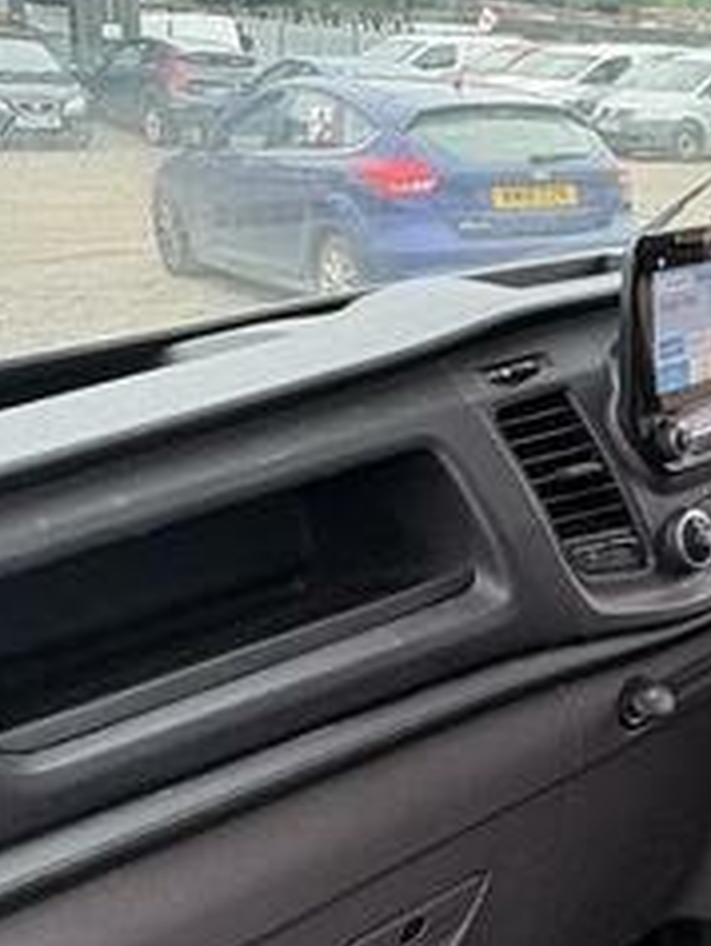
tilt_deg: -15.7
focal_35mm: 53
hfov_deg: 25.3
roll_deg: +2.7
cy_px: 391
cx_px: 811
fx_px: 1450
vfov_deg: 36.1
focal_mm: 2.22
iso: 64
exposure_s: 1/149
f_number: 2.2
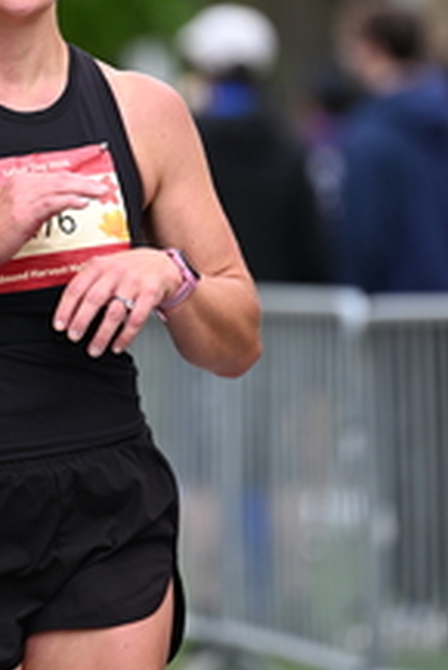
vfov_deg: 4.1
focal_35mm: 506
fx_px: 9430
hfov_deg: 2.7
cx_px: 66
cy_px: 176
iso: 640
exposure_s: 1/2000
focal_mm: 200
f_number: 2.8
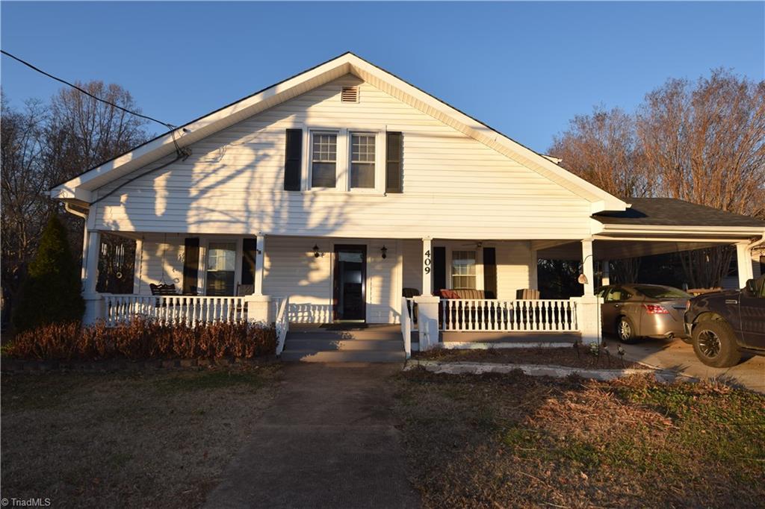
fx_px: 382
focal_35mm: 18
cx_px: 382
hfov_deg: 90.0
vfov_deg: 67.3
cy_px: 254
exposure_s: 1/160
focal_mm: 12
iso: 100
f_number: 6.3
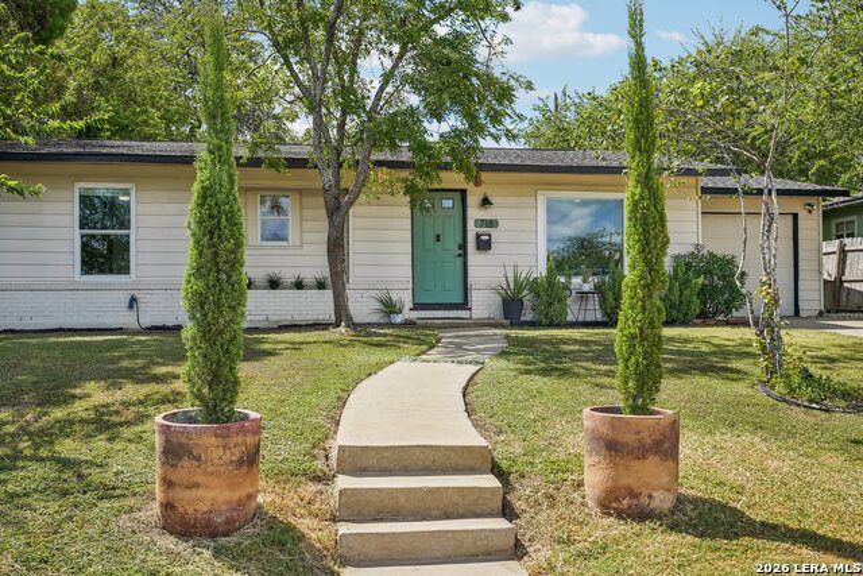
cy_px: 288
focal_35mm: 35
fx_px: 839
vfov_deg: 37.9
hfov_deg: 54.4
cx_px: 432
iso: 100
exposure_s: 1/160
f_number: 8
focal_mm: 35
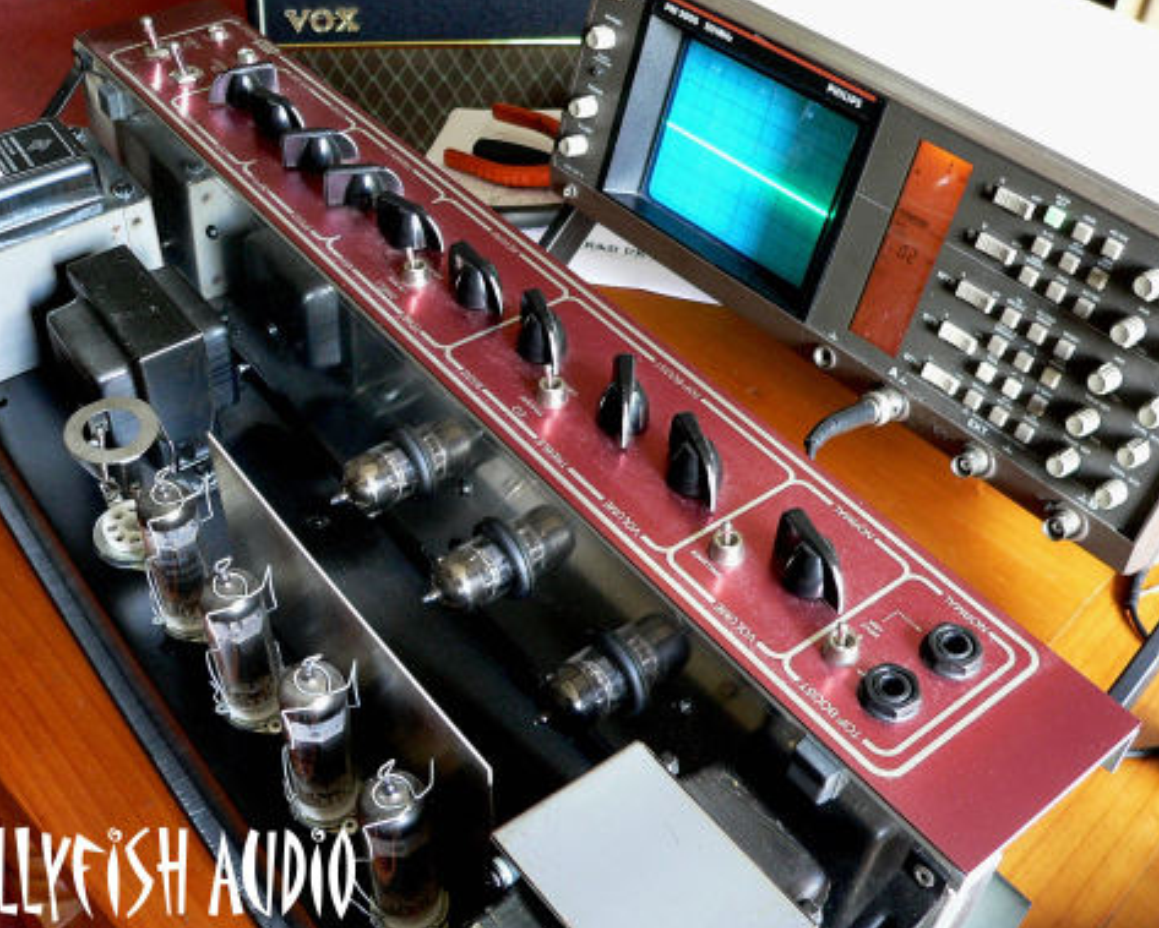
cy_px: 460
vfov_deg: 39.2
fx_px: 1304
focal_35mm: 38
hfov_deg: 47.9
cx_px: 542
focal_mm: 6
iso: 200
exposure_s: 1/4
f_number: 2.8
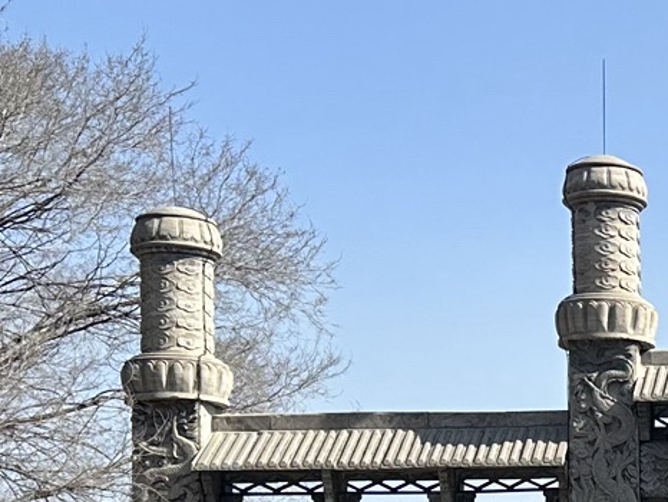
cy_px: 588
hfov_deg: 17.4
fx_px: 1989
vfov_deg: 14.0
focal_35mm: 103
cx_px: 959
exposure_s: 1/4016
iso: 80
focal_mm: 6.86
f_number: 1.78
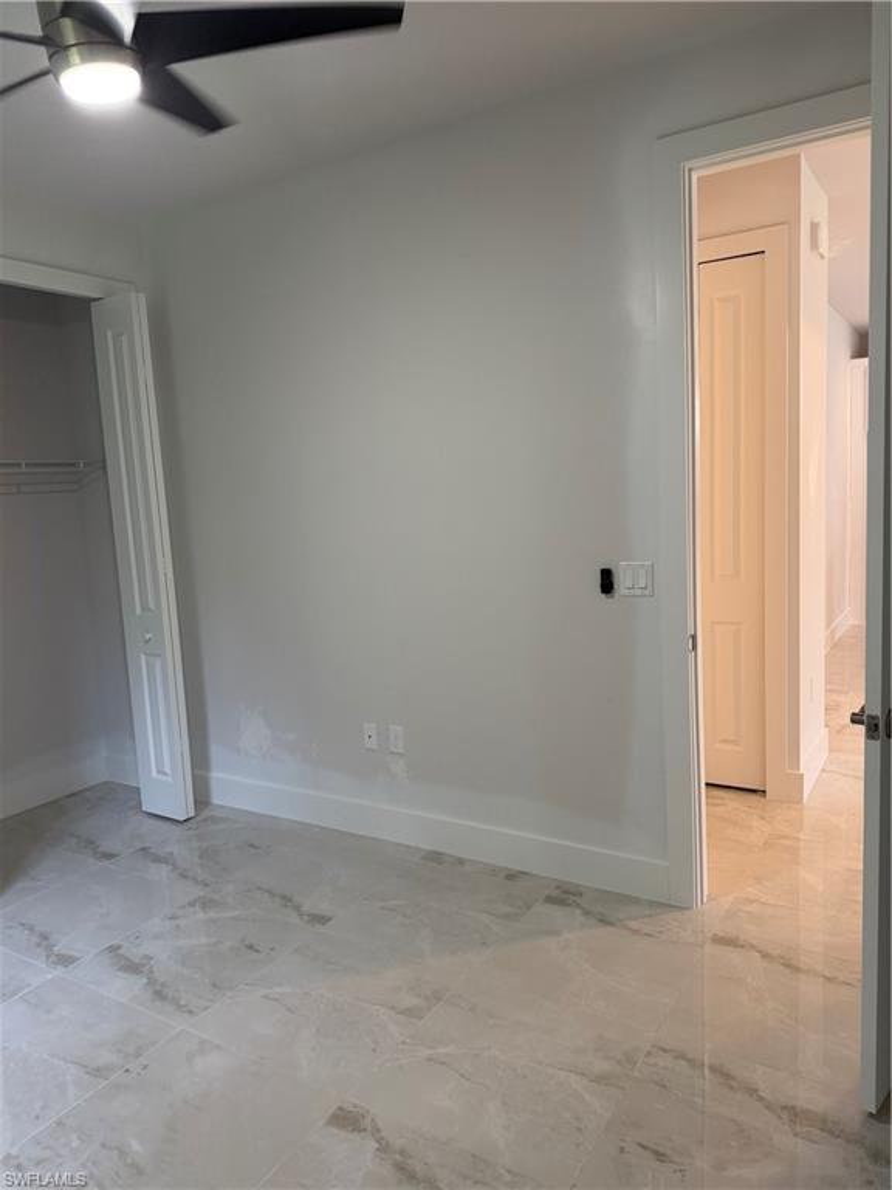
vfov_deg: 71.6
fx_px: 825
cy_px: 595
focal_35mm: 24
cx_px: 446
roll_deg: +3.7
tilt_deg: -9.8
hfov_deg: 56.8
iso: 160
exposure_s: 1/120
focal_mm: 6.76
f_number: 1.78
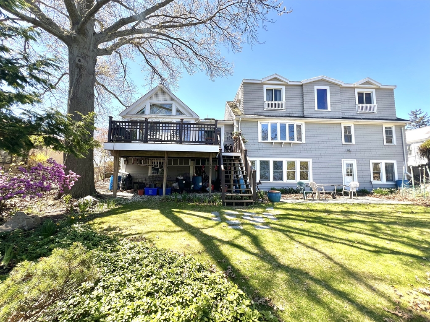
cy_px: 161
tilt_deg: +5.3
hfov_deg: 106.2
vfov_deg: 89.9
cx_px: 215
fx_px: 161
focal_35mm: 13
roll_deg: -1.0
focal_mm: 1.57
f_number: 1.8
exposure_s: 1/285
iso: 32
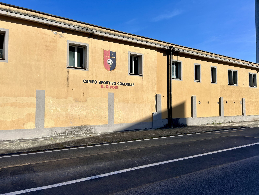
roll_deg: -0.3
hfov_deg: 67.3
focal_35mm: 26
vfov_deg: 53.1
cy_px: 98
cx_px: 130
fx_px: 195
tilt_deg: +2.1
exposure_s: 1/5076
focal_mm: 5.7
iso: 50
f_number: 1.5
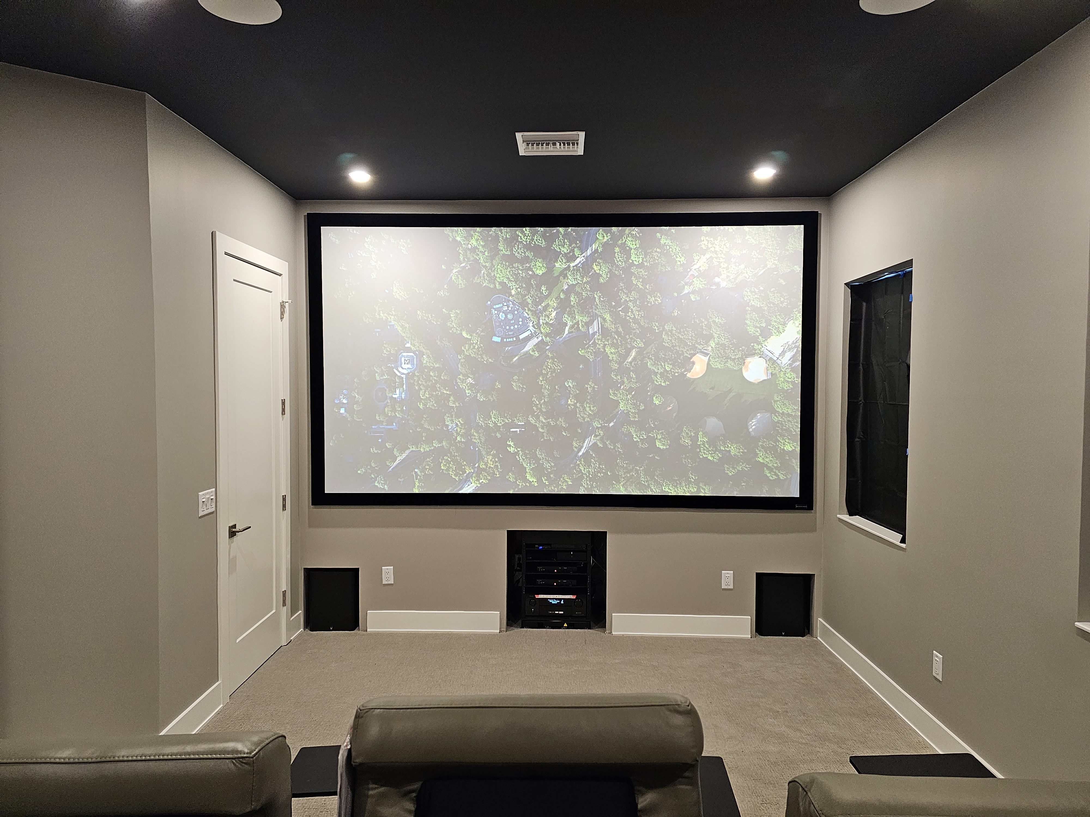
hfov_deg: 73.9
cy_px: 408
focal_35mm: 23
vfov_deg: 58.9
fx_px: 724
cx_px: 545
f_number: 1.7
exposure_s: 1/120
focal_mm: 6.3
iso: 800
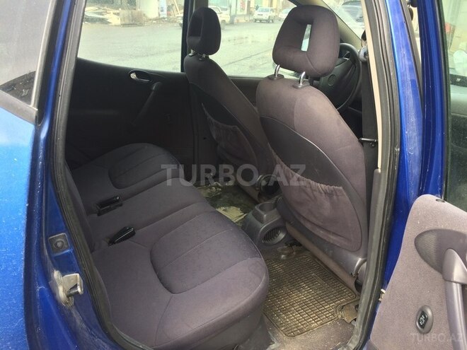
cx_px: 234
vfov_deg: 48.2
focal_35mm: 29
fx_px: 391
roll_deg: -2.5
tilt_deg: -22.8
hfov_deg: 61.7
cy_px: 175
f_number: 2.2
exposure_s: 1/100
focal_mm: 4.15
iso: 50
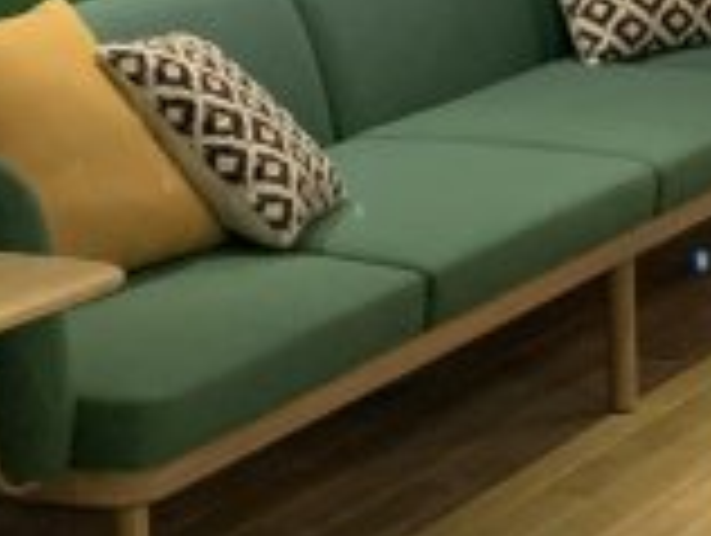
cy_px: -203
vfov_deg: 8.7
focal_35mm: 168
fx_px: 3456
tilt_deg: -4.4
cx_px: 904
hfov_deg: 11.5
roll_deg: +0.1
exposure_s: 1/53
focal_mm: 4.25
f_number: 1.8
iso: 250
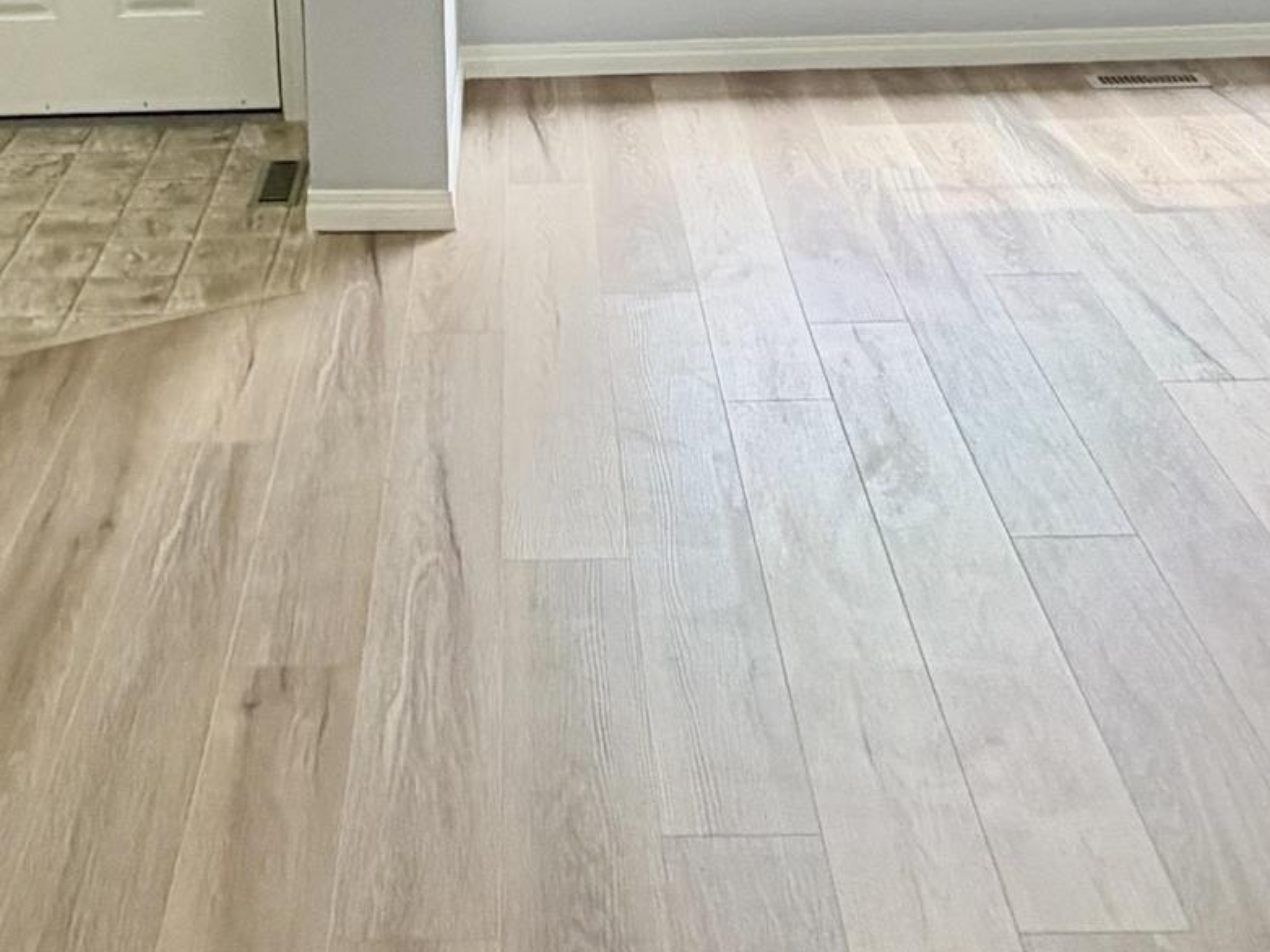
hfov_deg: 34.7
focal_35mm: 55
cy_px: -211
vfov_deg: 24.0
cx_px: 455
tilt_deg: -8.6
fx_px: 2017
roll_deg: +1.9
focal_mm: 2.22
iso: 160
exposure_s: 1/120
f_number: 2.2
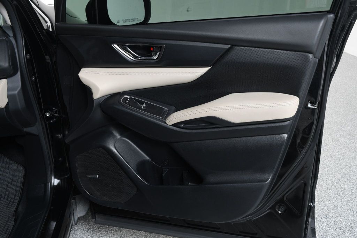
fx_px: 357
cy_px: 119
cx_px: 178
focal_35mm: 36
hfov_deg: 53.1
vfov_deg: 36.8
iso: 100
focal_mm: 24
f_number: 5.6
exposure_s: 1/160
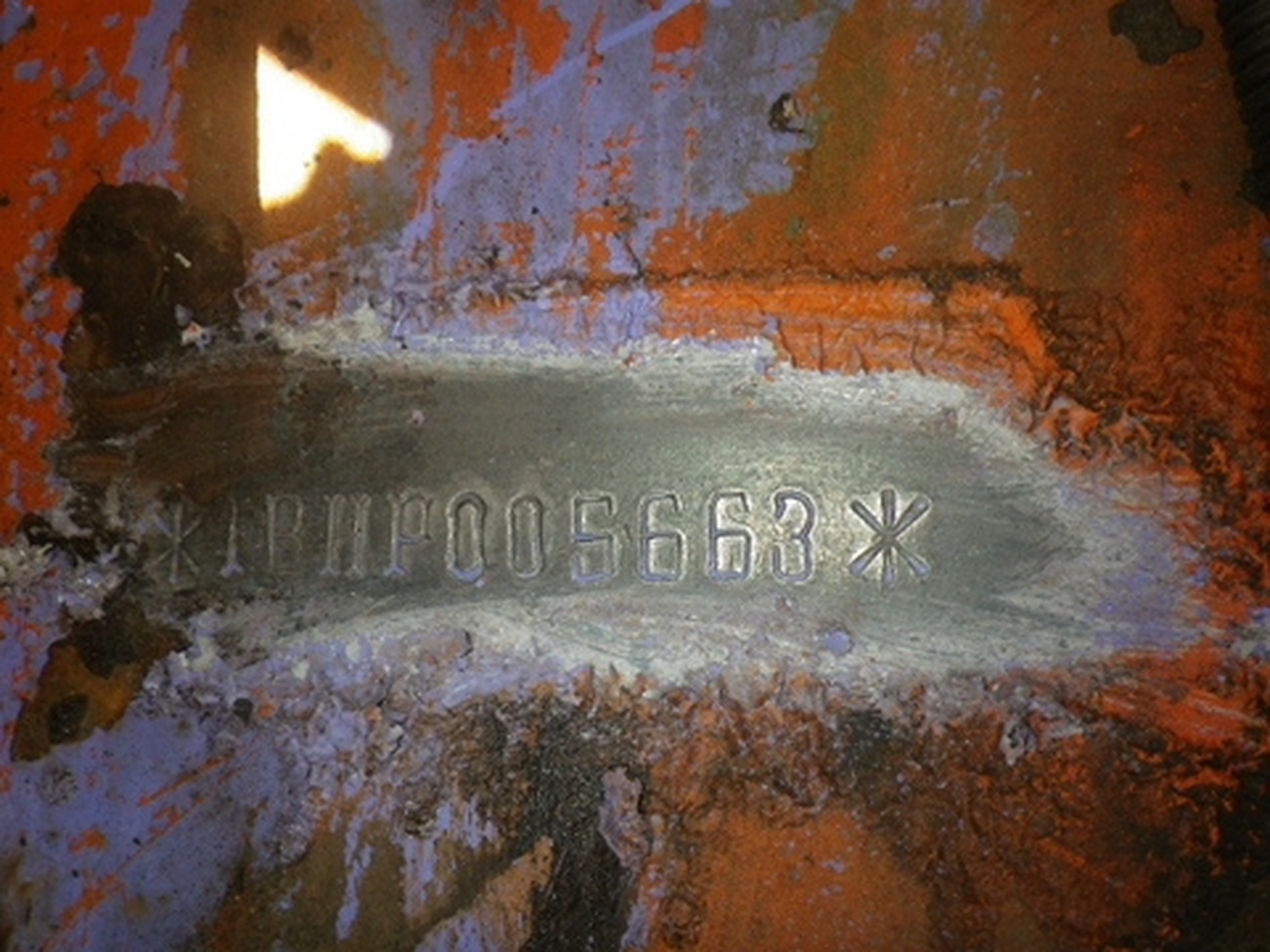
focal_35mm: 34
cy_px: 476
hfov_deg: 54.0
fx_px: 1247
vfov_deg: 41.8
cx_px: 635
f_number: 4.6
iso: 200
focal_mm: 6.1
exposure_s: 1/50
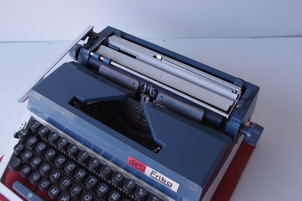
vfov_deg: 36.9
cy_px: 100
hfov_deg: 53.1
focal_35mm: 36
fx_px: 302
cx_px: 151
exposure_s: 1/100
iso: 800
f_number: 8
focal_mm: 24.38
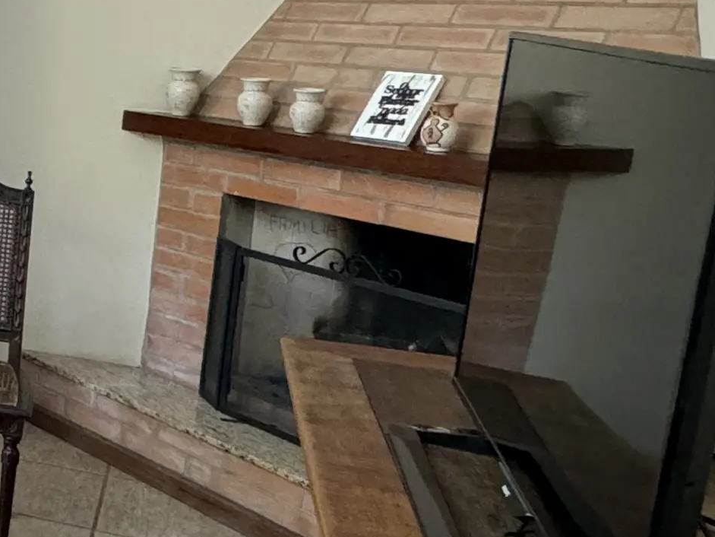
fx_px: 1239
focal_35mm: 60
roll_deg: -0.5
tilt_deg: -8.3
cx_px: -452
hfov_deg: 23.2
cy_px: 159
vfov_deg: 24.2
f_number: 2.2
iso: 320
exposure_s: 1/60
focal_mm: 2.22
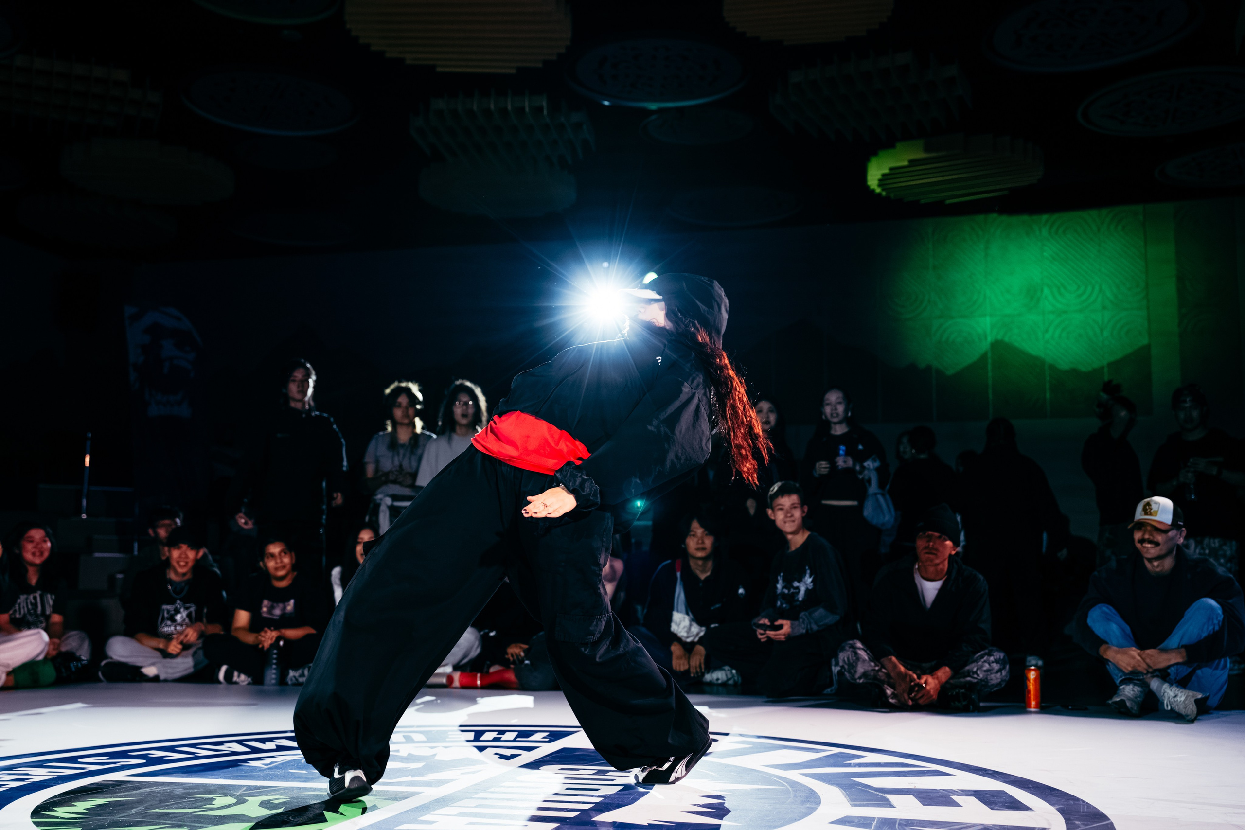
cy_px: 415
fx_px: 1349
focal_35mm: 39
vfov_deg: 34.2
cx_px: 622
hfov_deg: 49.6
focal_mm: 39
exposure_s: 1/800
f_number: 2.8
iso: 3200
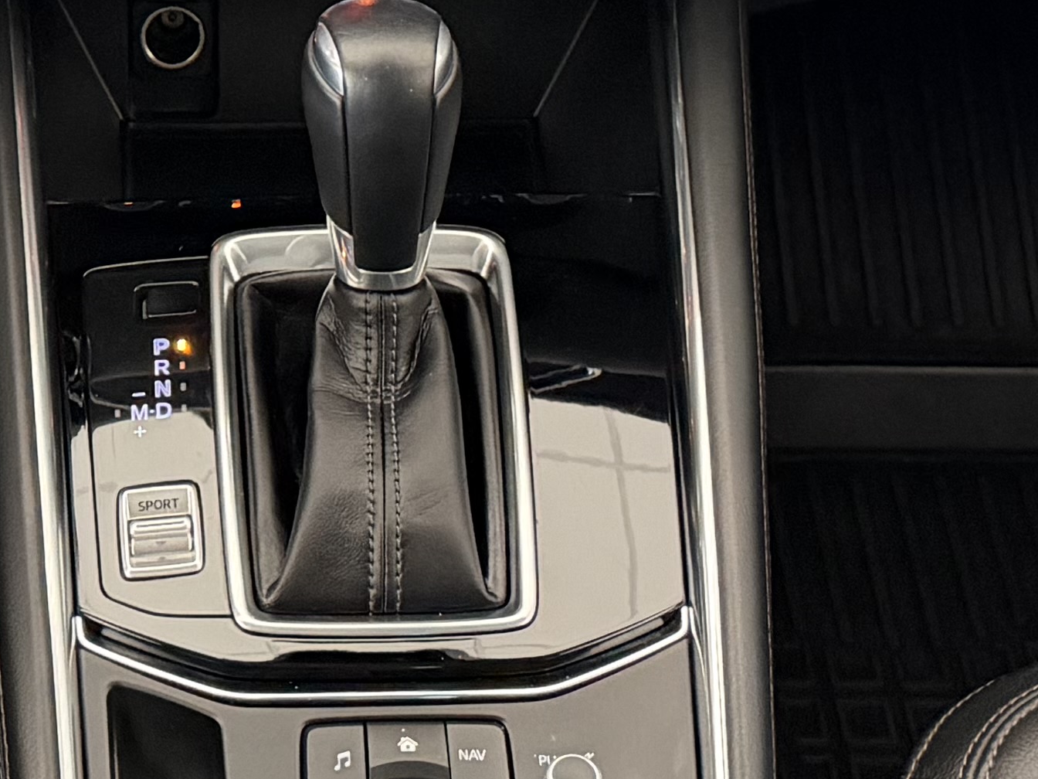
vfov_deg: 14.0
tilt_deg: -33.2
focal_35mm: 102
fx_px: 3059
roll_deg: -2.2
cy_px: -188
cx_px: 327
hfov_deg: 19.2
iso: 800
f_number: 1.78
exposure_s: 1/56
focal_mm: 6.76
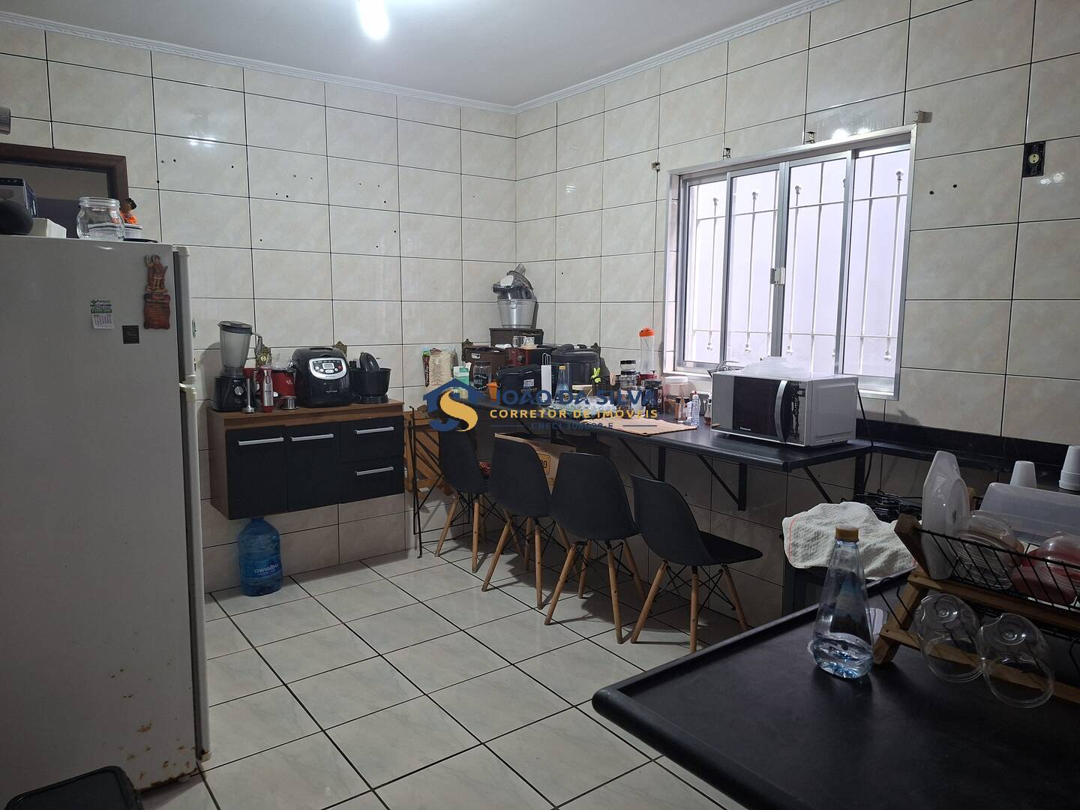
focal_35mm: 23
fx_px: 718
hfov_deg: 73.9
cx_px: 540
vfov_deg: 58.9
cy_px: 405
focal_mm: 5.54
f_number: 1.8
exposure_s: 1/60
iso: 200
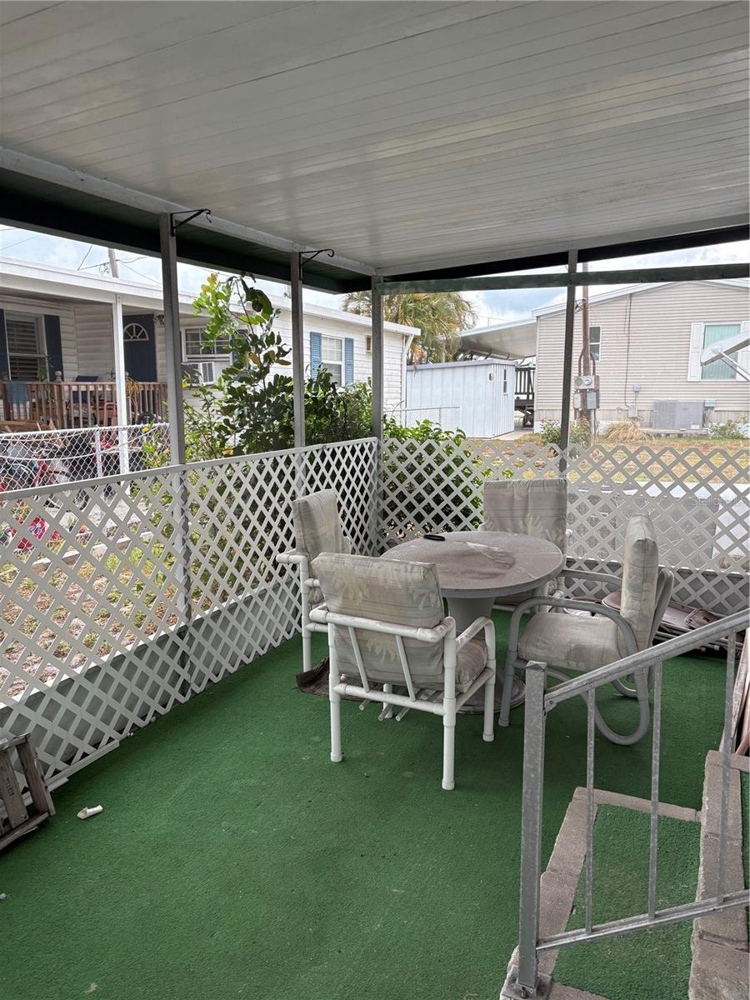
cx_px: 375
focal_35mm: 26
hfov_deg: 53.1
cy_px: 500
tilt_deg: -8.1
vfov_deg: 67.3
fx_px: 751
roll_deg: -1.0
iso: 80
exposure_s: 1/122
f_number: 1.6
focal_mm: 5.96
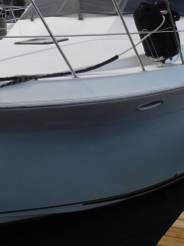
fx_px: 518
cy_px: 82
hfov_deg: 20.1
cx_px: 105
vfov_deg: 26.5
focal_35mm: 73
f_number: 3.2
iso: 125
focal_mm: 5.3
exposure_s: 1/1250
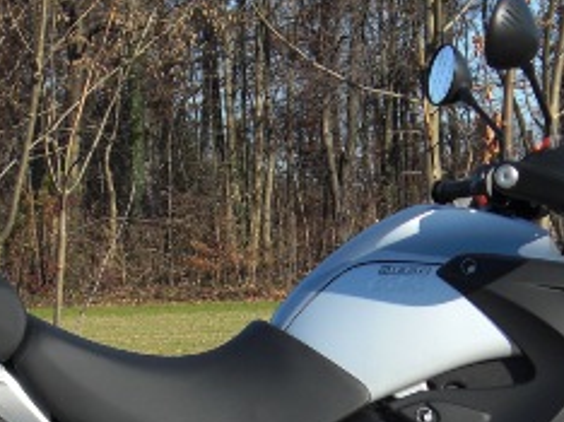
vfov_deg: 11.6
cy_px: 475
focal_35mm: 126
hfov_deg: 15.7
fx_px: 2051
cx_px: 280
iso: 50
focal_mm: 8.2
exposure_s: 1/500
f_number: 3.3
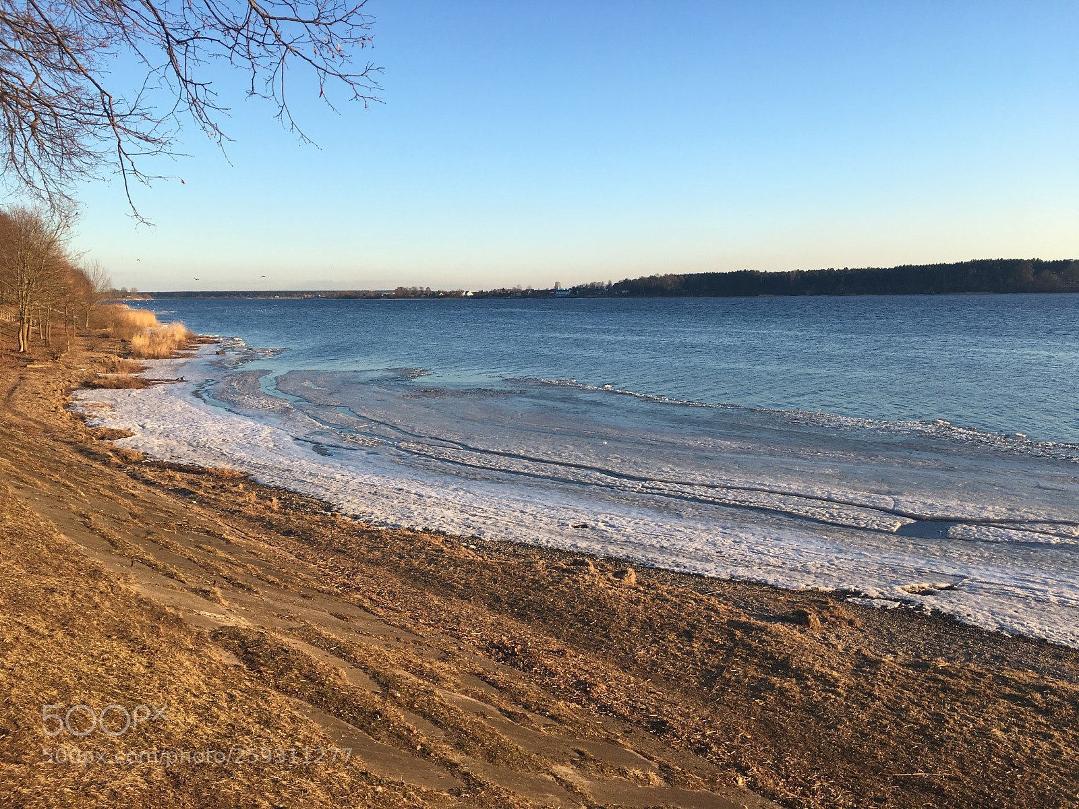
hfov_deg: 61.7
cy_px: 404
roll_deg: +0.2
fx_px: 904
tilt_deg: -6.4
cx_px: 540
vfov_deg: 48.2
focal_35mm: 29
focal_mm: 4.15
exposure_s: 1/493
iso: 25
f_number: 2.2
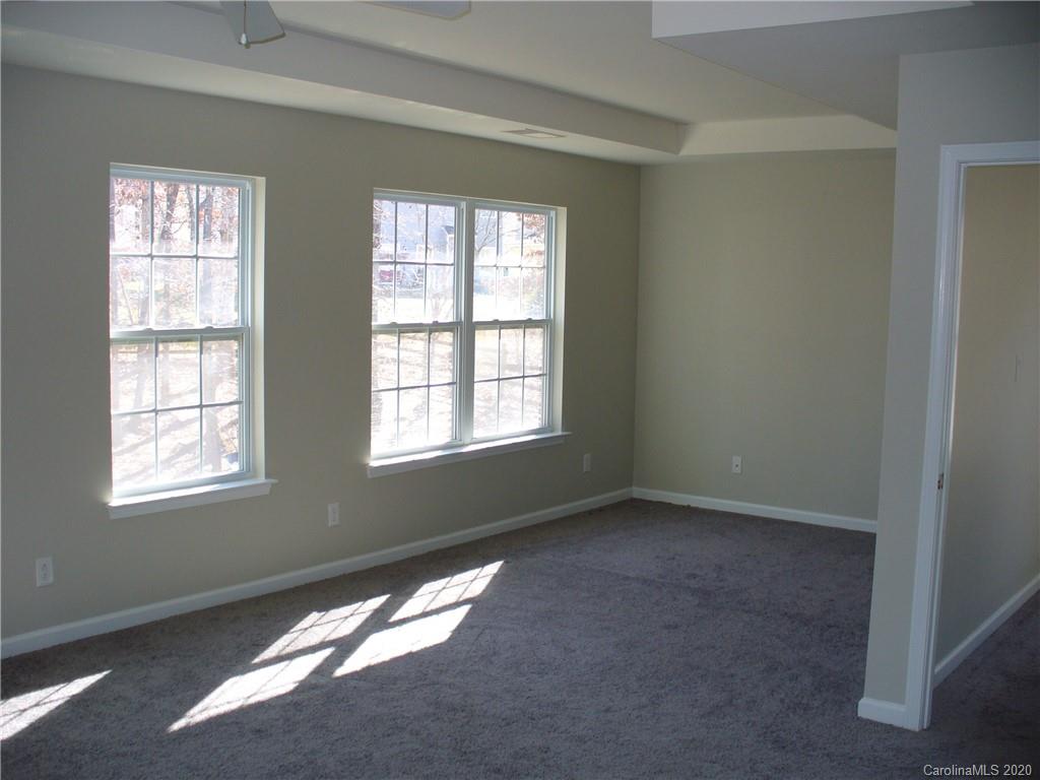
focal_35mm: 37
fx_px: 1112
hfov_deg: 50.1
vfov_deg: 38.7
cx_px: 520
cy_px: 390
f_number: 2.8
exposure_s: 1/80
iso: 80
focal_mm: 6.1
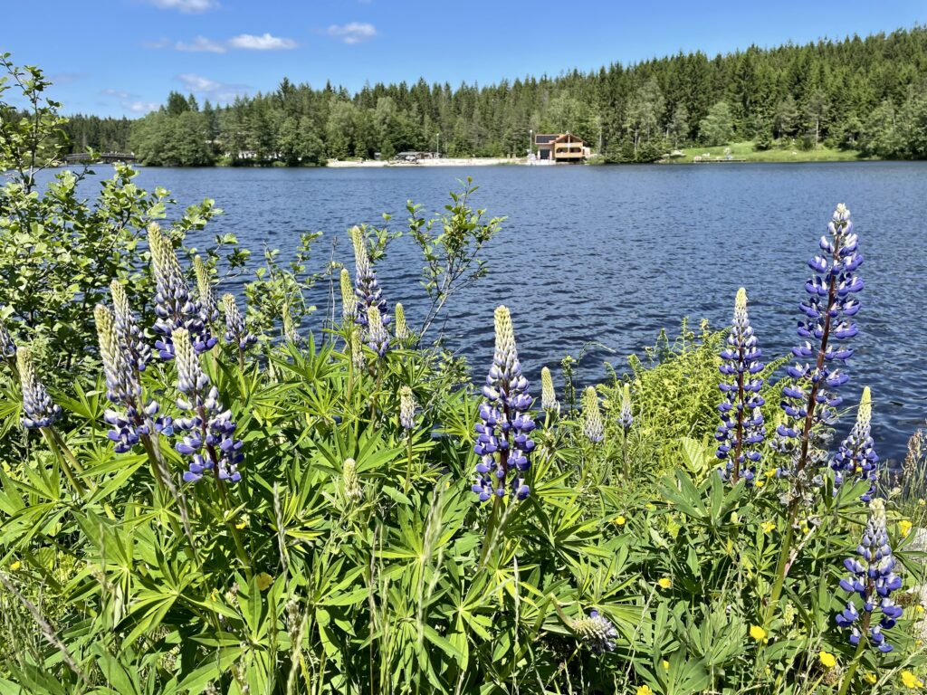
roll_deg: +0.8
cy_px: 348
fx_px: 696
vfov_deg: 53.1
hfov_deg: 67.3
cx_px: 464
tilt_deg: -14.8
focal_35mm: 26
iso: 32
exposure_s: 1/2174
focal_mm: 4.2
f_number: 1.6
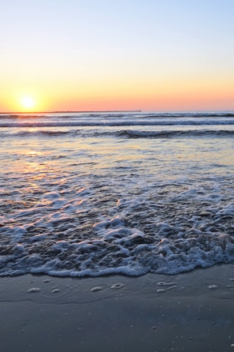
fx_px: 322
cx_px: 234
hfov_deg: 36.0
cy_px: 211
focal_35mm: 33
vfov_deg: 56.8
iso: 200
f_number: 9
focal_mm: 17
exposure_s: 1/100
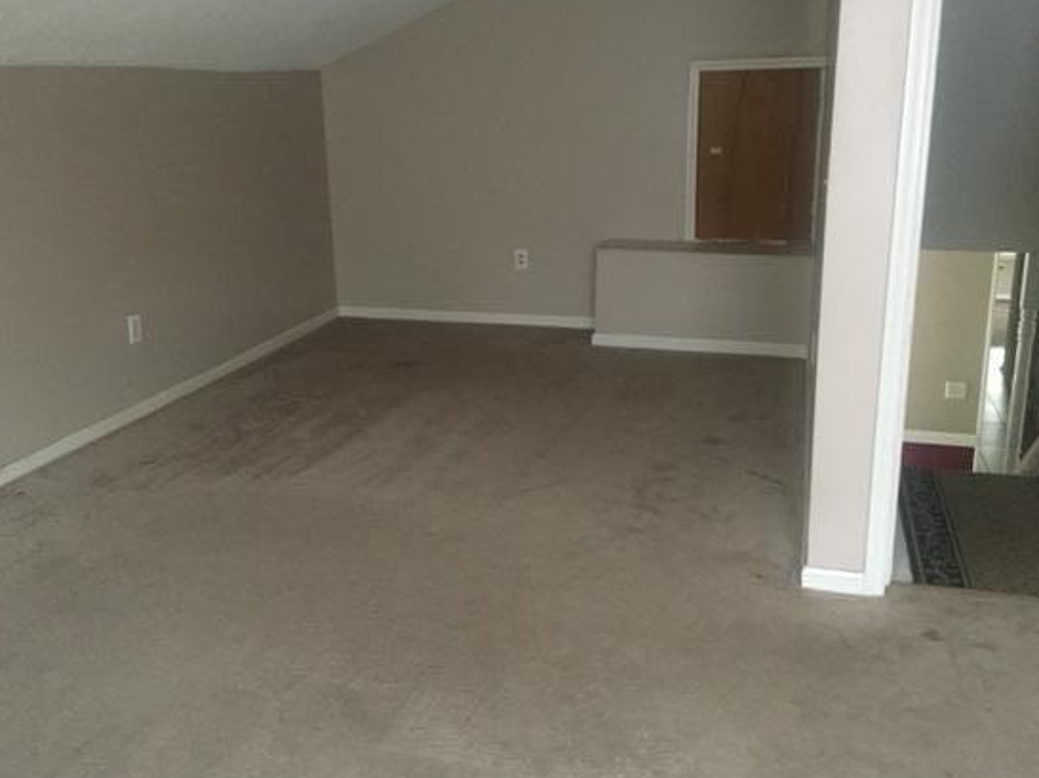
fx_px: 1020
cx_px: 520
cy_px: 344
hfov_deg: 54.0
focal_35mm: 34
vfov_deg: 41.7
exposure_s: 1/15
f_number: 2.2
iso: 320
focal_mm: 4.15
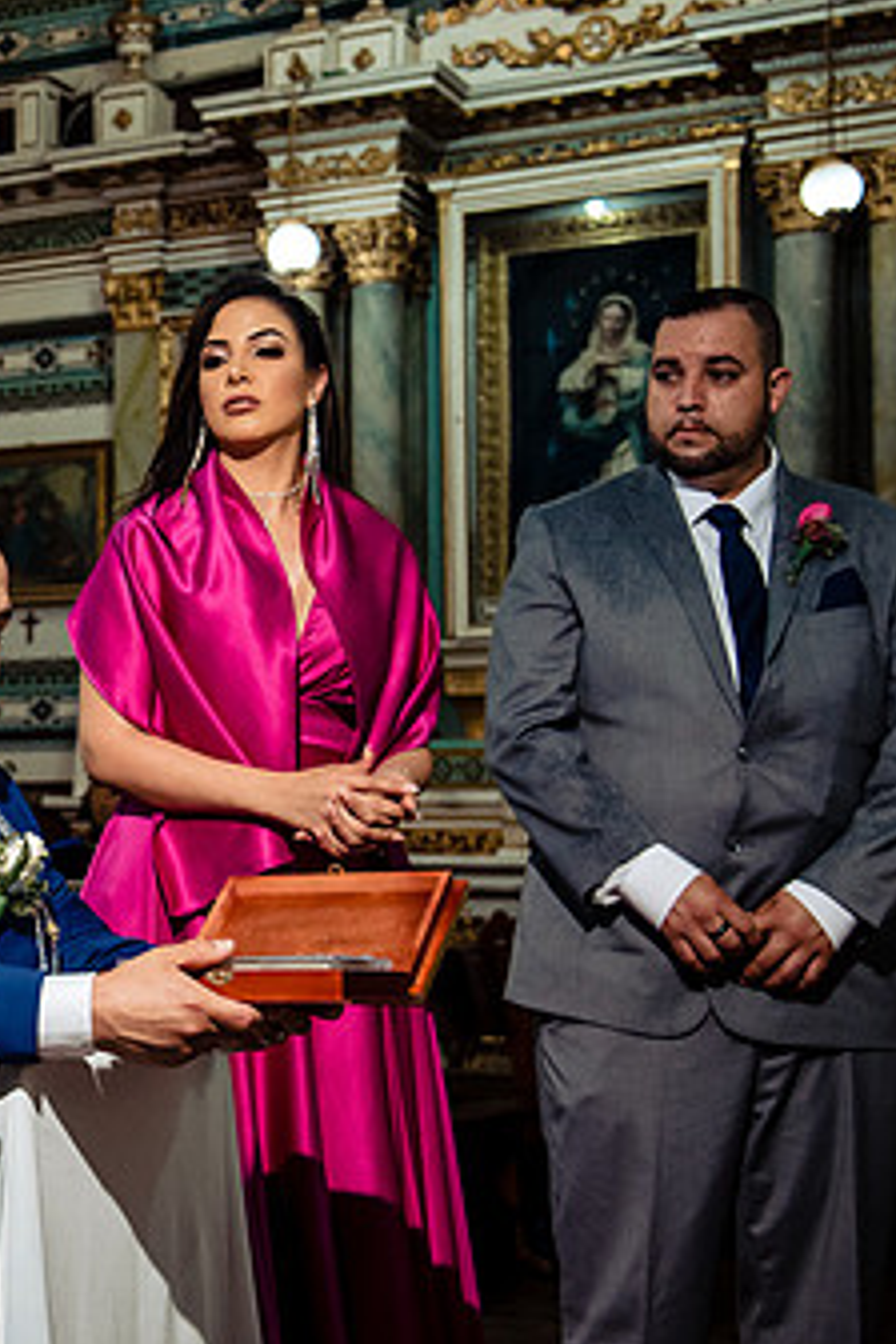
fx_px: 2576
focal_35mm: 69
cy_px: 658
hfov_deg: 18.8
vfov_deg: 29.2
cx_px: -148
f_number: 5
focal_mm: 40
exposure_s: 1/100
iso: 2000
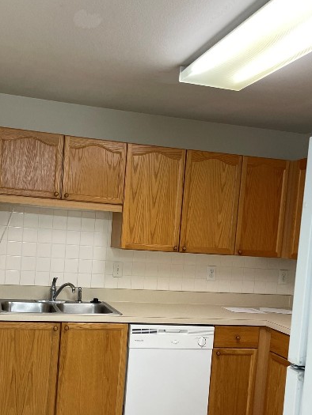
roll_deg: -4.3
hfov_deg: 37.5
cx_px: 112
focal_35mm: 38
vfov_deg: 48.4
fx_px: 456
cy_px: 263
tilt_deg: -3.2
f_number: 1.6
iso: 200
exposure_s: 1/60
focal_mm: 4.2
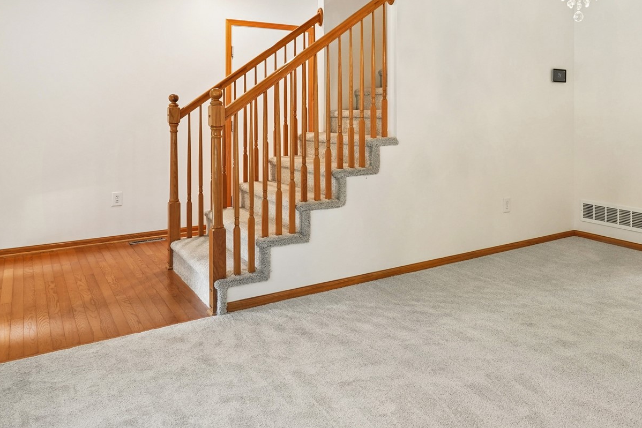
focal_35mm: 29
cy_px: 110
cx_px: 448
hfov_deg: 61.5
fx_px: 517
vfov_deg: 43.6
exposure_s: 1/20
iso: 800
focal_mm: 16
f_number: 9
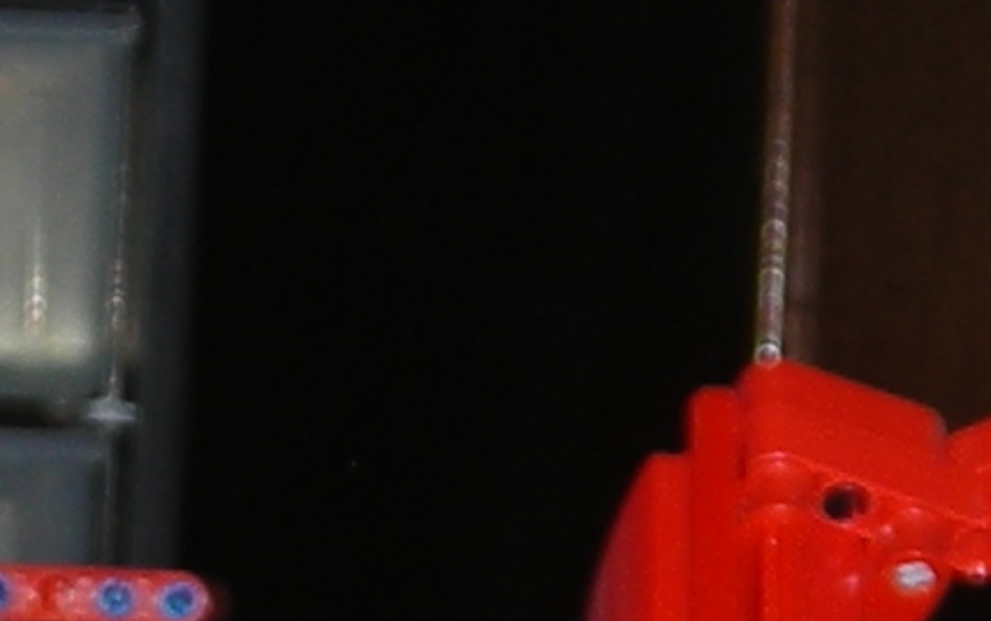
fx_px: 7161
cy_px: 1610
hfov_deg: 7.9
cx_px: 125
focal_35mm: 265
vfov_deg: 4.8
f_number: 3.2
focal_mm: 6.3
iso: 50
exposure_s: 1/60
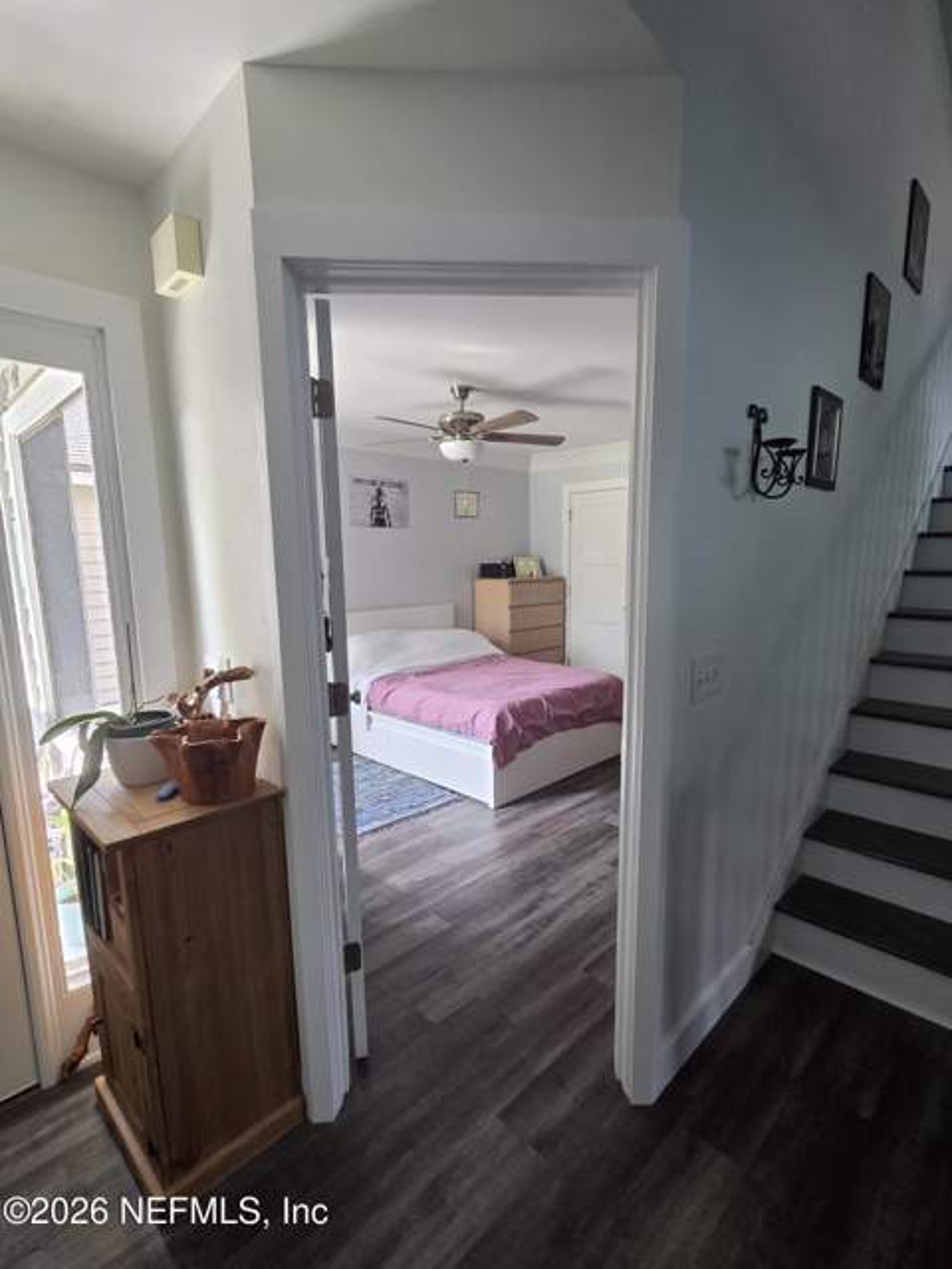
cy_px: 634
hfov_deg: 89.9
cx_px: 476
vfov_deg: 106.2
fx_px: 477
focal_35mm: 13
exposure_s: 1/60
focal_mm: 2.2
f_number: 2.2
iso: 200
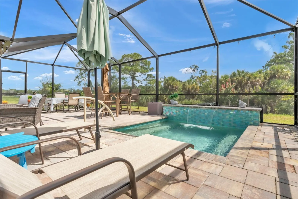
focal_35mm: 17
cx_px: 149
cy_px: 100
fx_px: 141
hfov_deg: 93.3
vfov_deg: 70.4
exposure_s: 1/1600
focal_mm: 17
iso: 1000
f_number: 9
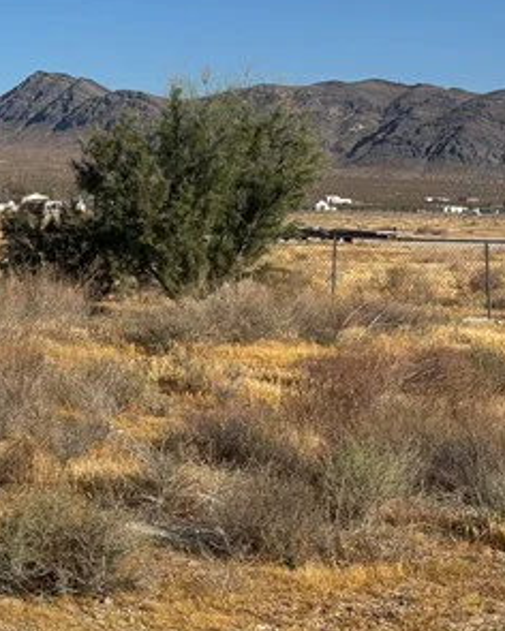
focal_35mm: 88
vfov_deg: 21.6
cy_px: 193
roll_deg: -1.4
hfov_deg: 16.1
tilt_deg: +0.6
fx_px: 1644
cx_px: -227
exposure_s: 1/5618
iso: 50
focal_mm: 5.96
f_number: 1.6
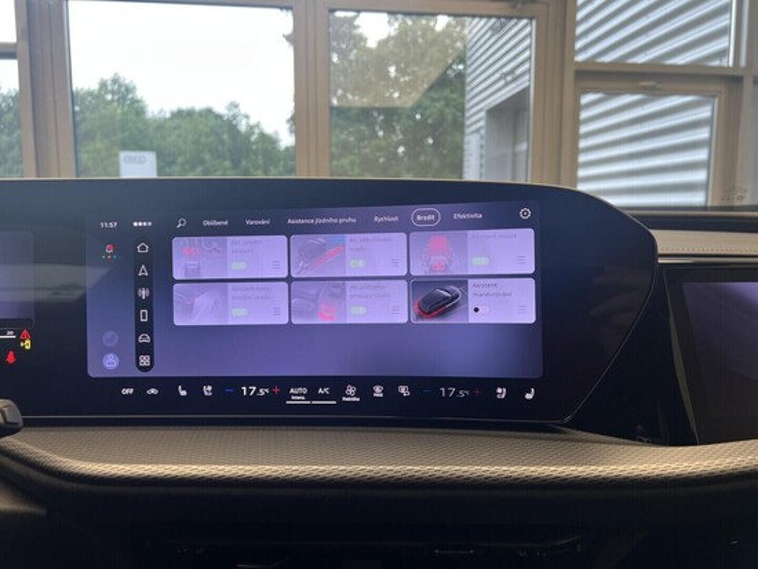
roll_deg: -0.9
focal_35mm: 26
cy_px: 284
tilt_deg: -7.2
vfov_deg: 53.1
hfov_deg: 67.3
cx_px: 379
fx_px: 570
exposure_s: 1/121
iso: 40
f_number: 1.5
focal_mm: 5.7
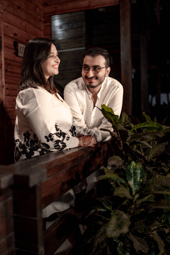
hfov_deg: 37.9
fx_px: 248
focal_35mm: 35
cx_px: 85
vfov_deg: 54.4
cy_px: 128
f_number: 1.4
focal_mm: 35
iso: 640
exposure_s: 1/200
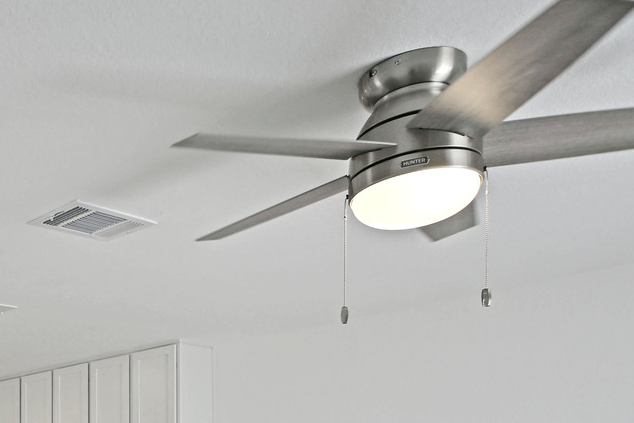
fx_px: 810
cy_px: 501
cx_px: -66
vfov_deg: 26.2
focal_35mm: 46
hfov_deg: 36.2
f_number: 4
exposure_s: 1/60
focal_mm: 12
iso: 64
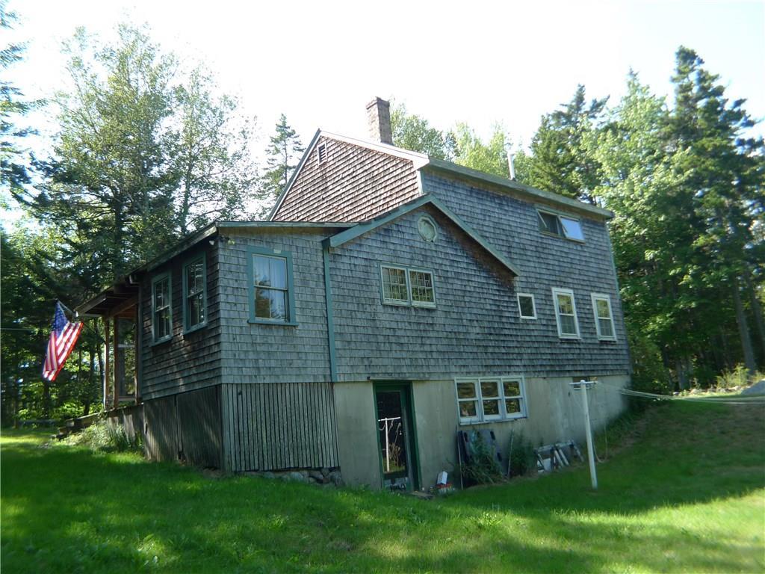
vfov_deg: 38.7
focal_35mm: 37
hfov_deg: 50.1
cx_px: 382
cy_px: 287
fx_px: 818
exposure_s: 1/160
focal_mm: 7.9
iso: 80
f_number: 2.8
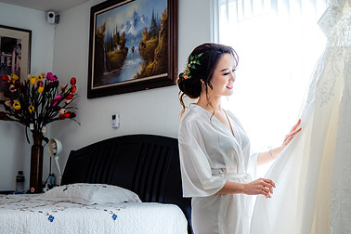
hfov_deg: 38.2
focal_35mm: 52
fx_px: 507
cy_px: 124
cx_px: 166
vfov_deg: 26.0
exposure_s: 1/160
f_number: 2.8
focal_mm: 28
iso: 250
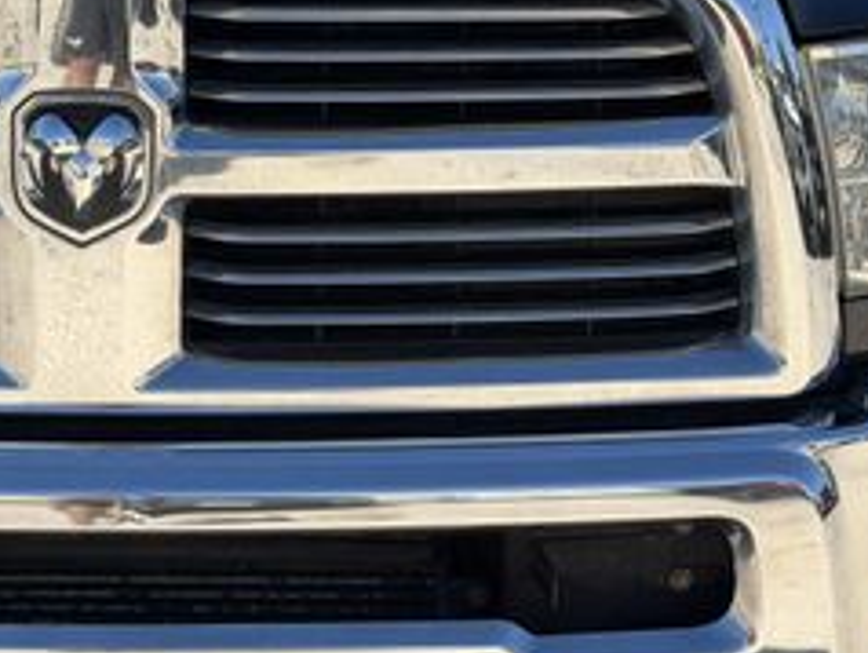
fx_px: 3238
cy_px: 161
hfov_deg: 15.2
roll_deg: -1.7
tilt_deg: -6.3
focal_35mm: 129
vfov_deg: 11.5
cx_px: 164
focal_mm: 6.76
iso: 80
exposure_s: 1/4329
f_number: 1.78
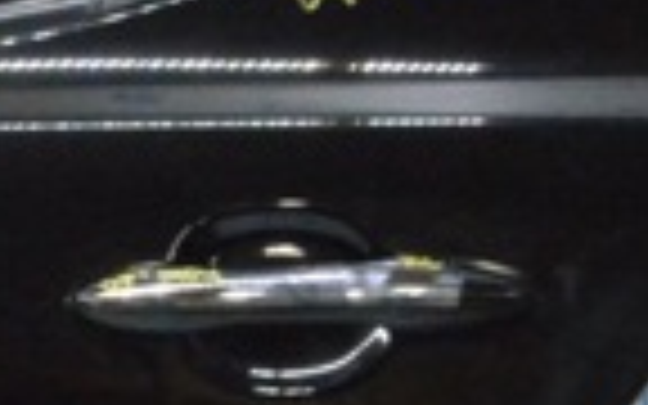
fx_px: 2155
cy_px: 394
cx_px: -351
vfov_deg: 10.7
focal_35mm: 122
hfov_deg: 15.6
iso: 6400
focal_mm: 18
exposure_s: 1/20
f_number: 20
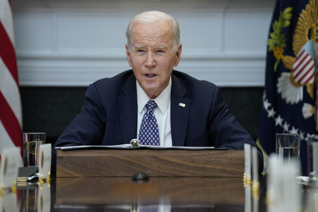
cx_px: 159
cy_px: 106
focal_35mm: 200
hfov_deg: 10.3
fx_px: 1766
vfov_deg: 6.9
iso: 2000
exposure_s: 1/320
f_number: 2.8
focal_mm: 200
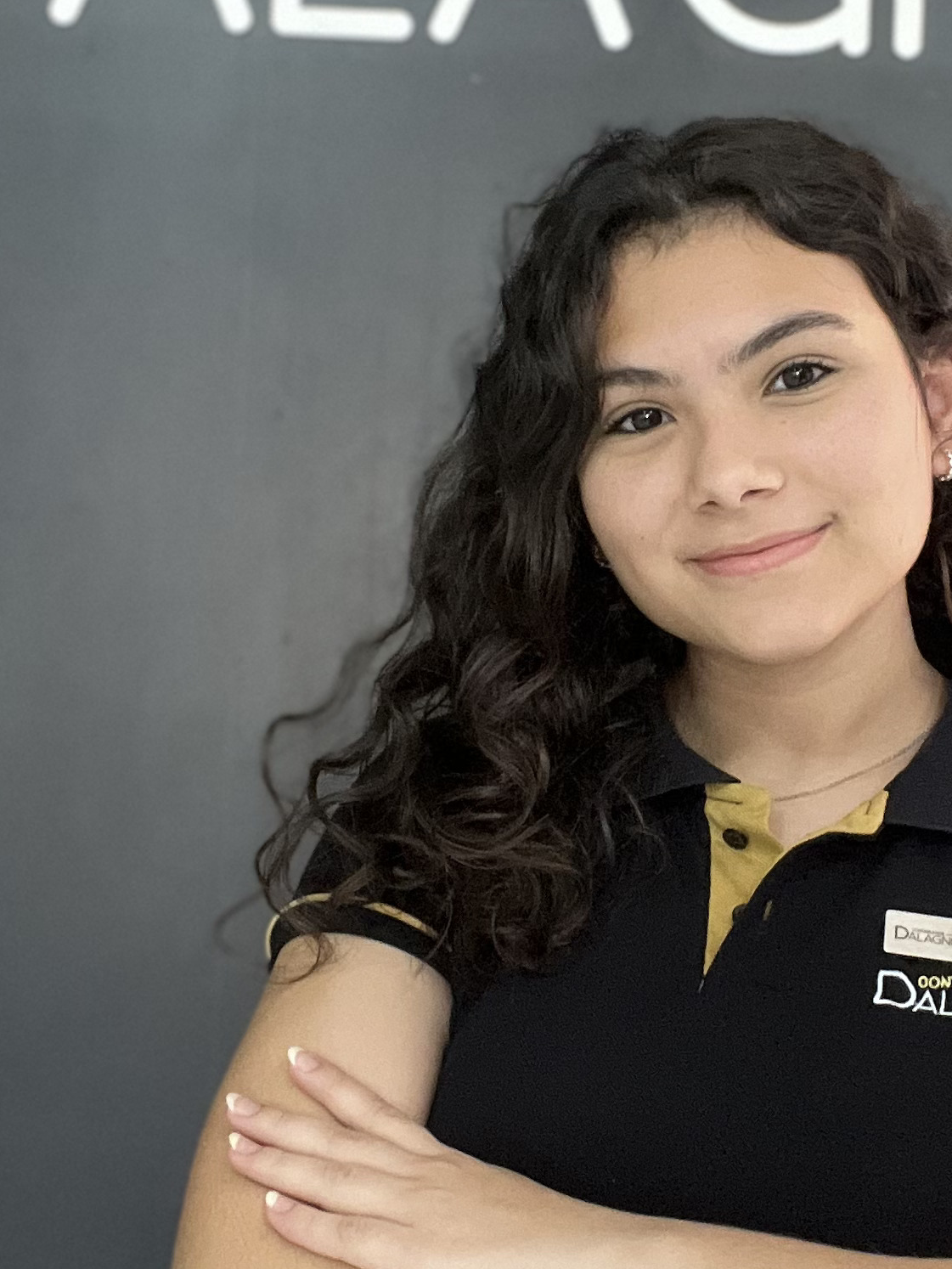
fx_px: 2273
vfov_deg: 31.2
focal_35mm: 62
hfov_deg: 23.5
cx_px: 692
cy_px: 618
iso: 400
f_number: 2.2
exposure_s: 1/40
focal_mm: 2.71
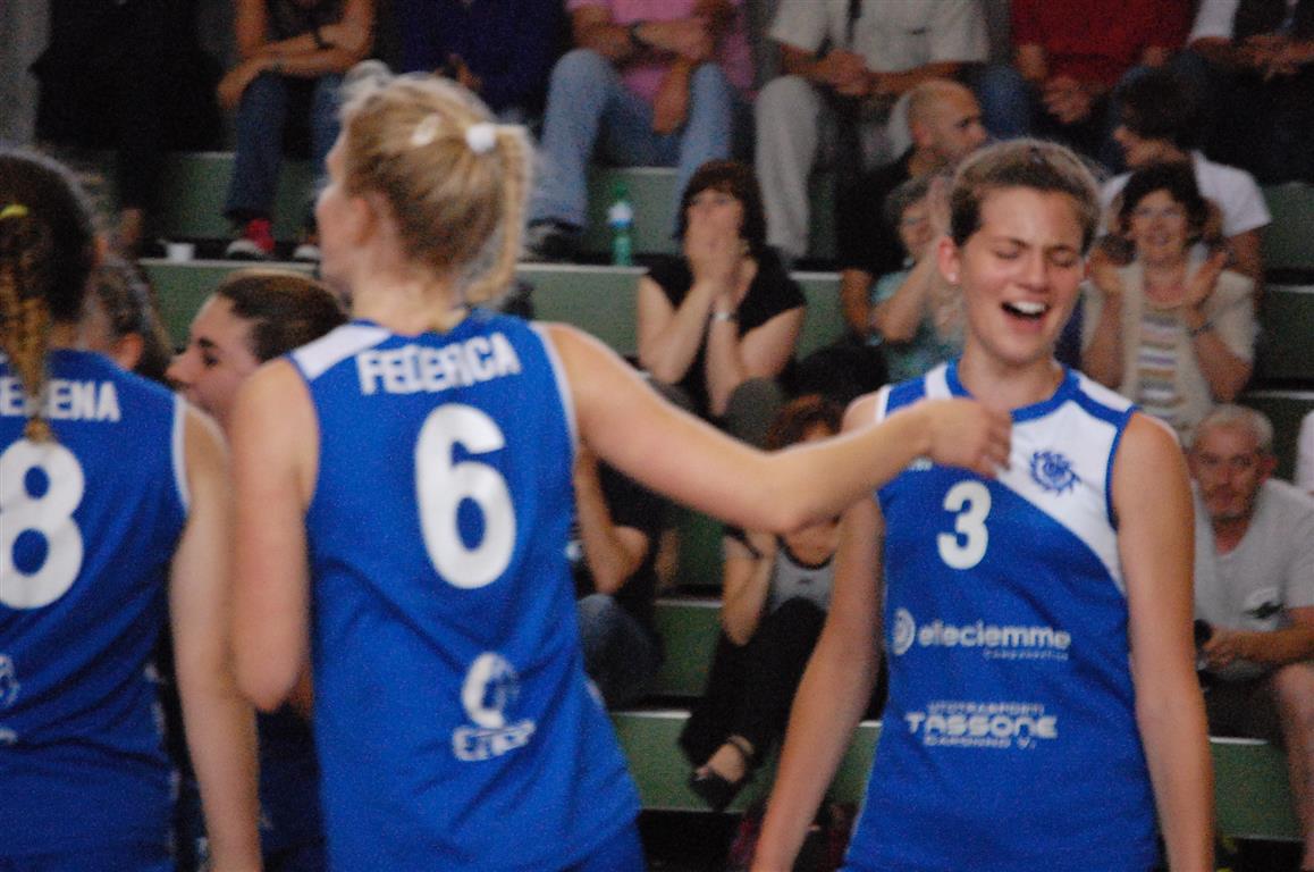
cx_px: 657
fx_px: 9565
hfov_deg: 7.9
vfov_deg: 5.2
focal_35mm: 262
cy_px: 436
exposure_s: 1/160
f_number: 5.6
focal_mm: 175
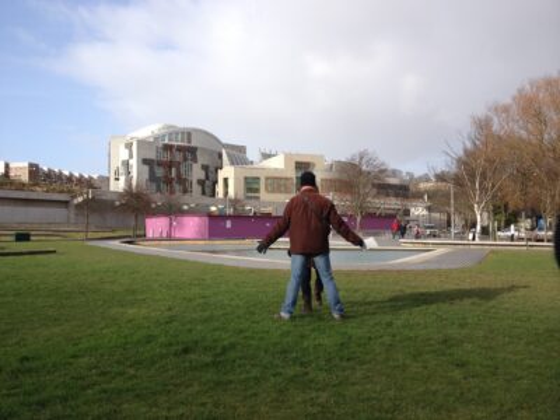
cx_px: 280
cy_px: 210
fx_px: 566
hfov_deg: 52.6
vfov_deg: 40.7
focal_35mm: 35
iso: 50
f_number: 2.4
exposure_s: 1/876
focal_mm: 4.28
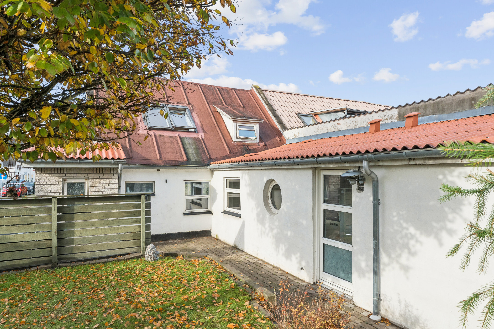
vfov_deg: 55.1
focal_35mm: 23
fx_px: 316
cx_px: 243
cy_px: 167
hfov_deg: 76.1
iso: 800
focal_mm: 22
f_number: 10
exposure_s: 1/400
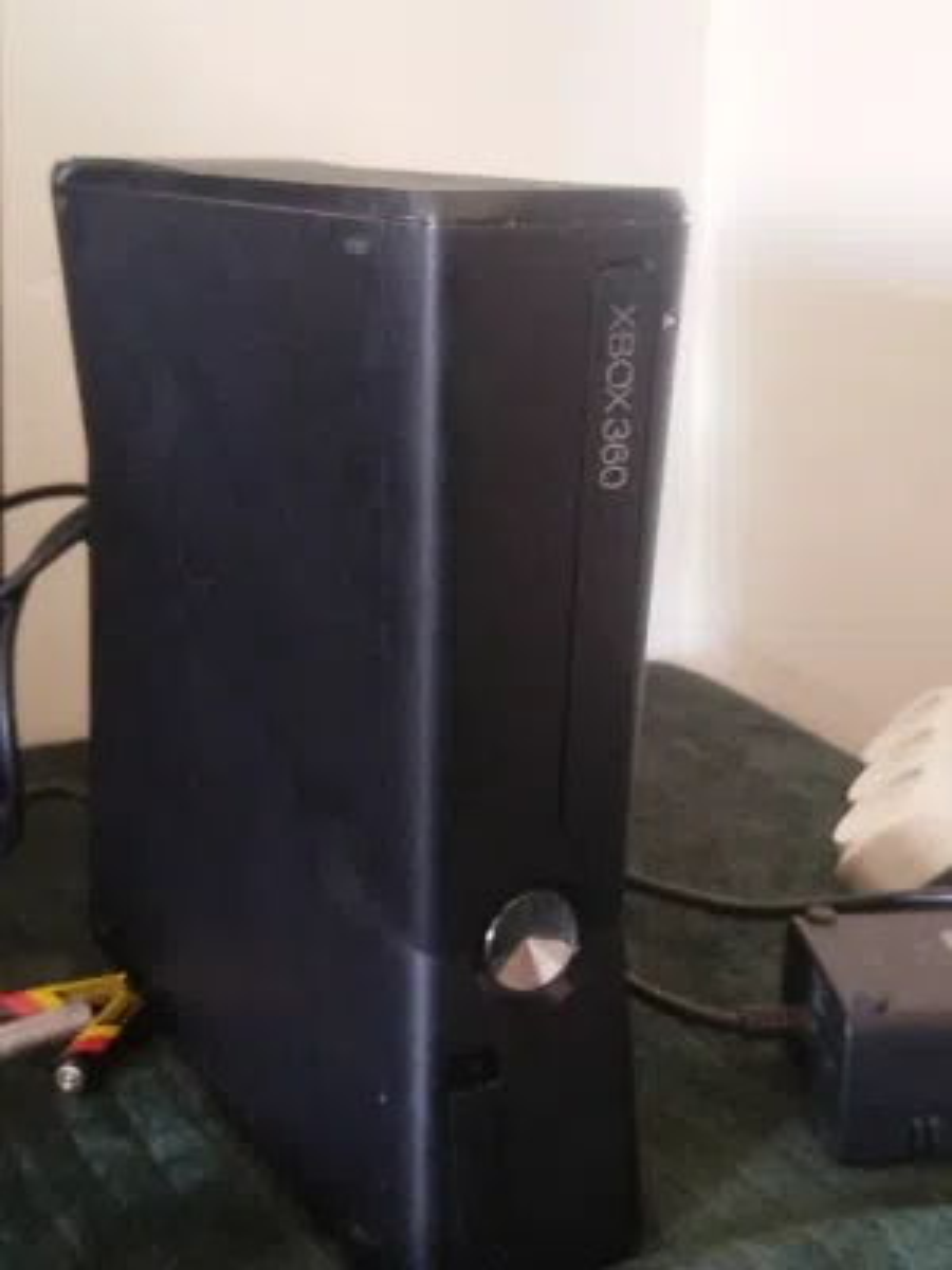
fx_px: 1760
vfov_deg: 39.7
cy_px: 635
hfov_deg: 30.3
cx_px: 476
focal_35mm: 48
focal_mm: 5.31
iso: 640
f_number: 1.7
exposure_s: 1/17
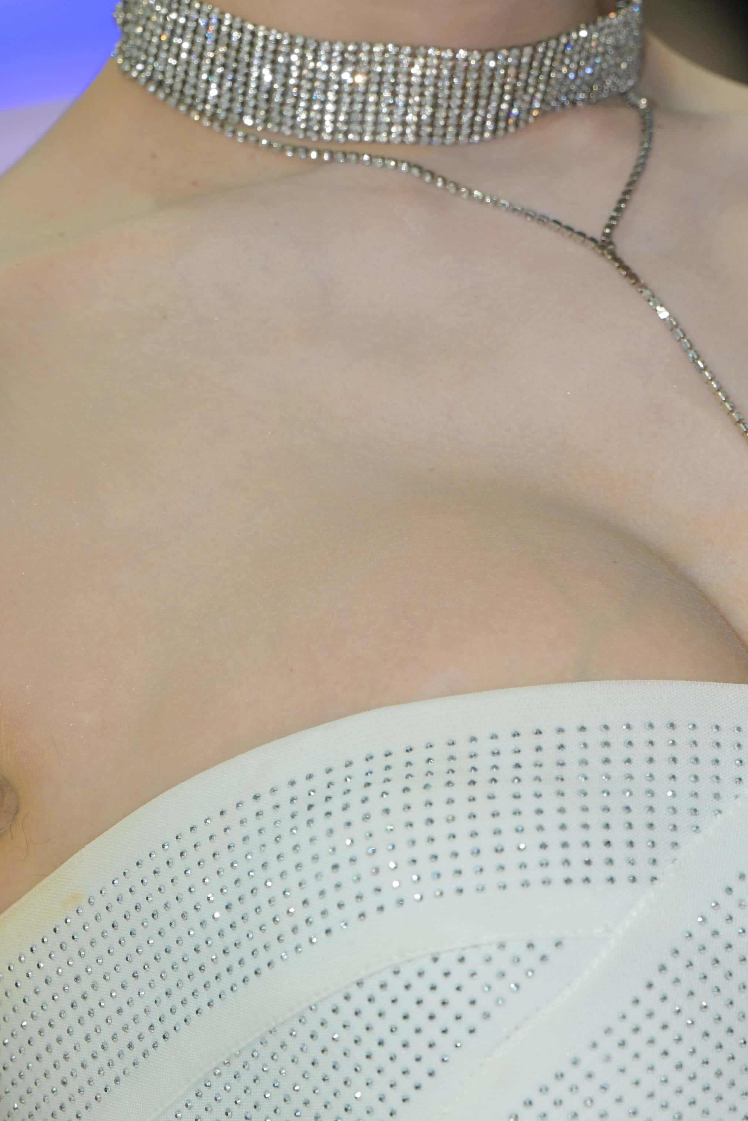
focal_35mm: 393
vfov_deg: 5.2
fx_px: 12246
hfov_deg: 3.5
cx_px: 823
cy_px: 255
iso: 200
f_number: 5
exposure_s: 1/200
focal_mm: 145
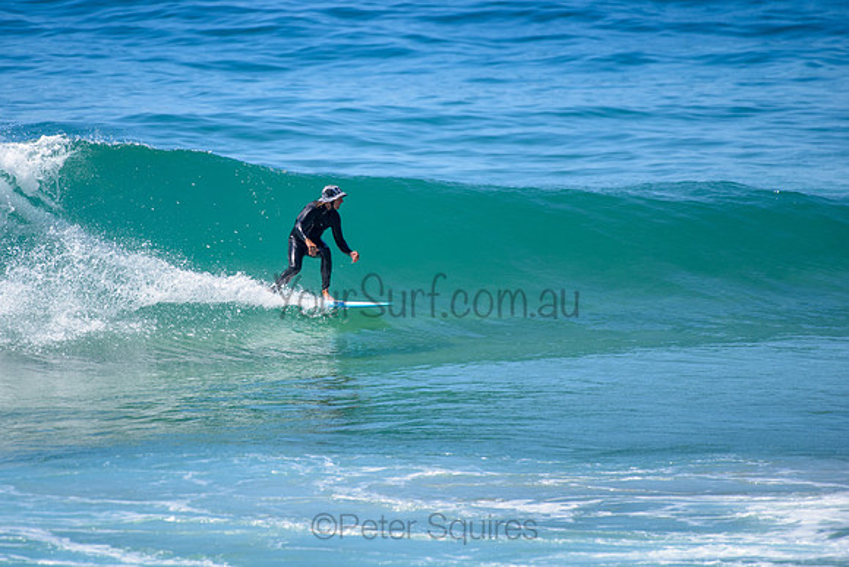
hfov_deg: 3.4
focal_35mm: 613
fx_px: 14455
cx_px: 329
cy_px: 236
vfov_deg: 2.2
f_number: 5.6
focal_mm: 500
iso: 160
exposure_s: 1/2000
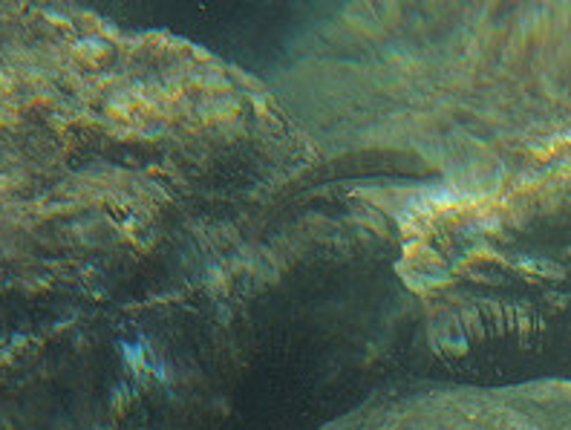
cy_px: 120
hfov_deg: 5.7
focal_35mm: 348
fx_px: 5747
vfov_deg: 4.3
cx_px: 712
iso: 100
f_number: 4.8
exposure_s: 1/320
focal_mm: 21.5
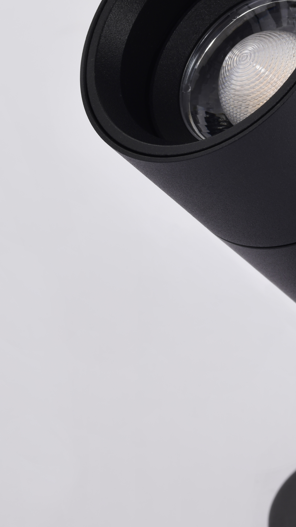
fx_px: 2763
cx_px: 278
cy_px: 58
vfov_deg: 10.8
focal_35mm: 198
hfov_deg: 6.1
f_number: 18
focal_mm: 100
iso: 160
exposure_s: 1/125
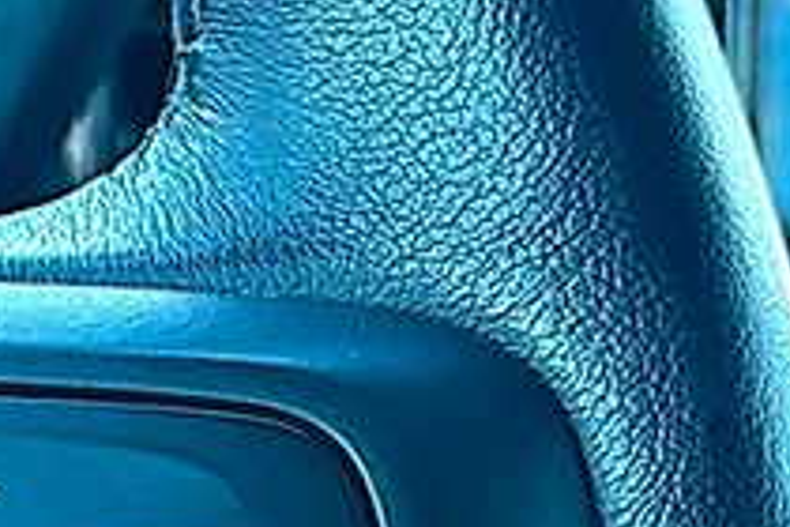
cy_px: 653
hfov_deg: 13.6
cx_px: -30
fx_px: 3269
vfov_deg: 9.1
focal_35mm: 149
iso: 160
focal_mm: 6.86
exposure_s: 1/100
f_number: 1.78
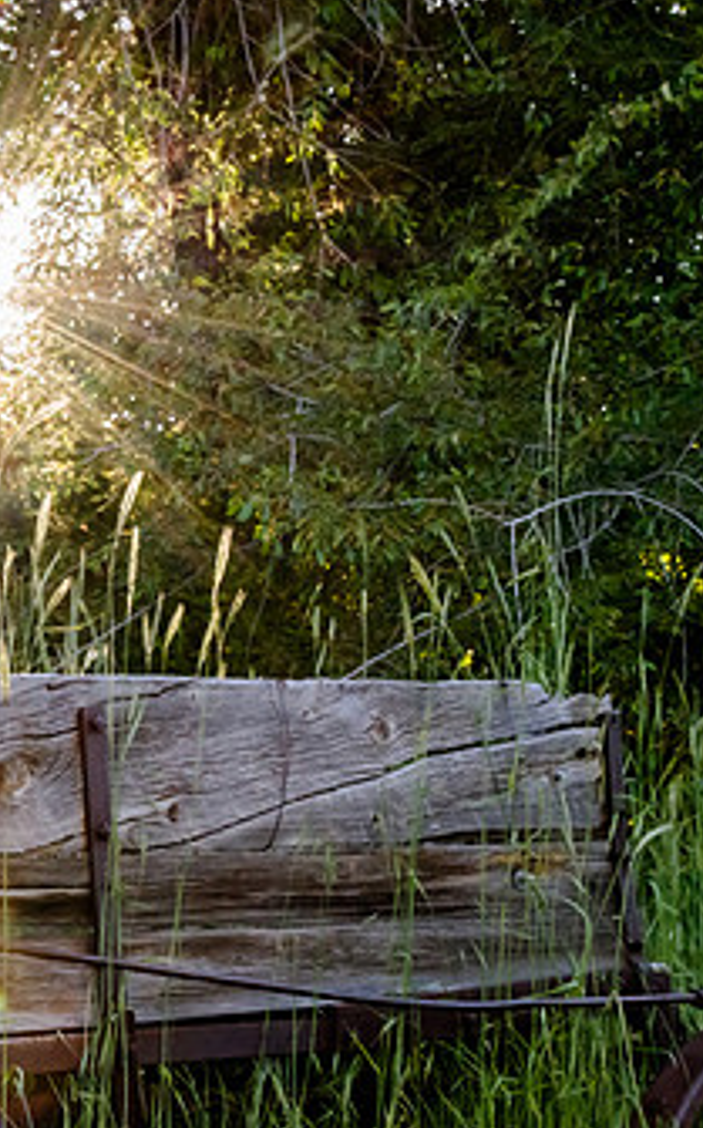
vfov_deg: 21.9
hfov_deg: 13.5
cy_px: 632
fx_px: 2916
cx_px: -39
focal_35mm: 95
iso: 2000
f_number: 22
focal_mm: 52
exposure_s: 1/125
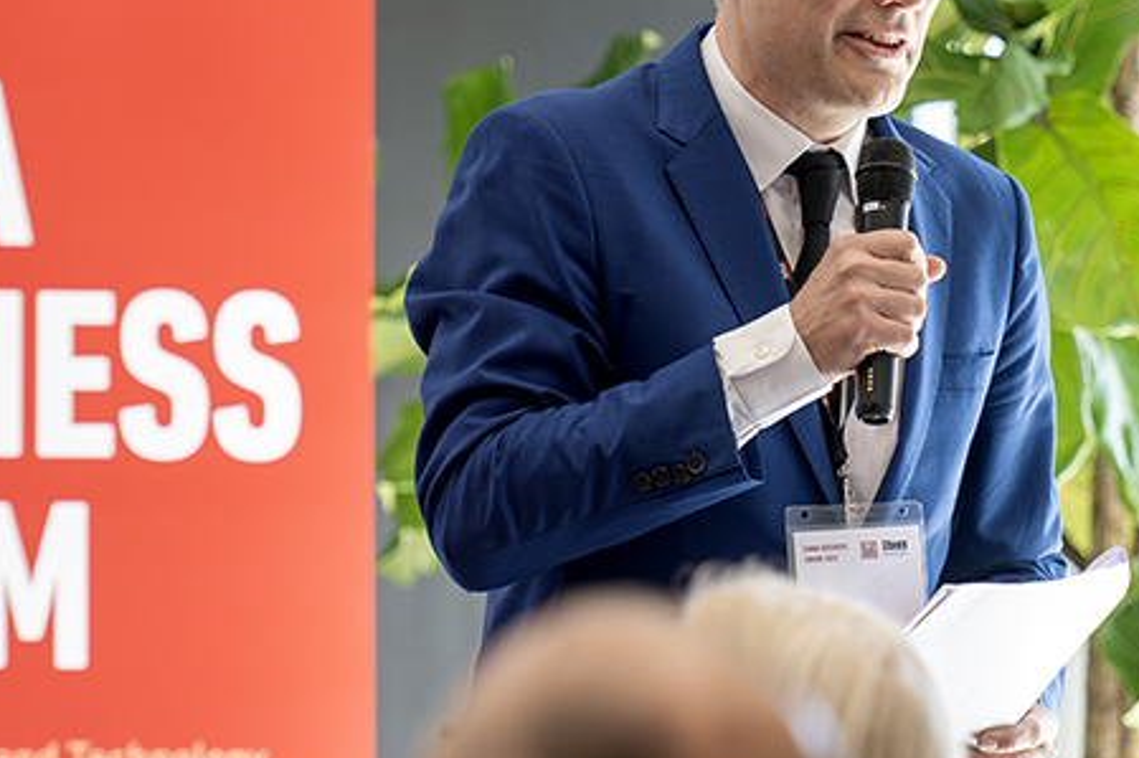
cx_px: 781
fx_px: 11796
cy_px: 363
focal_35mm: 373
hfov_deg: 5.5
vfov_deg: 3.7
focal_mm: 155
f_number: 2.8
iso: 1000
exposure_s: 1/250
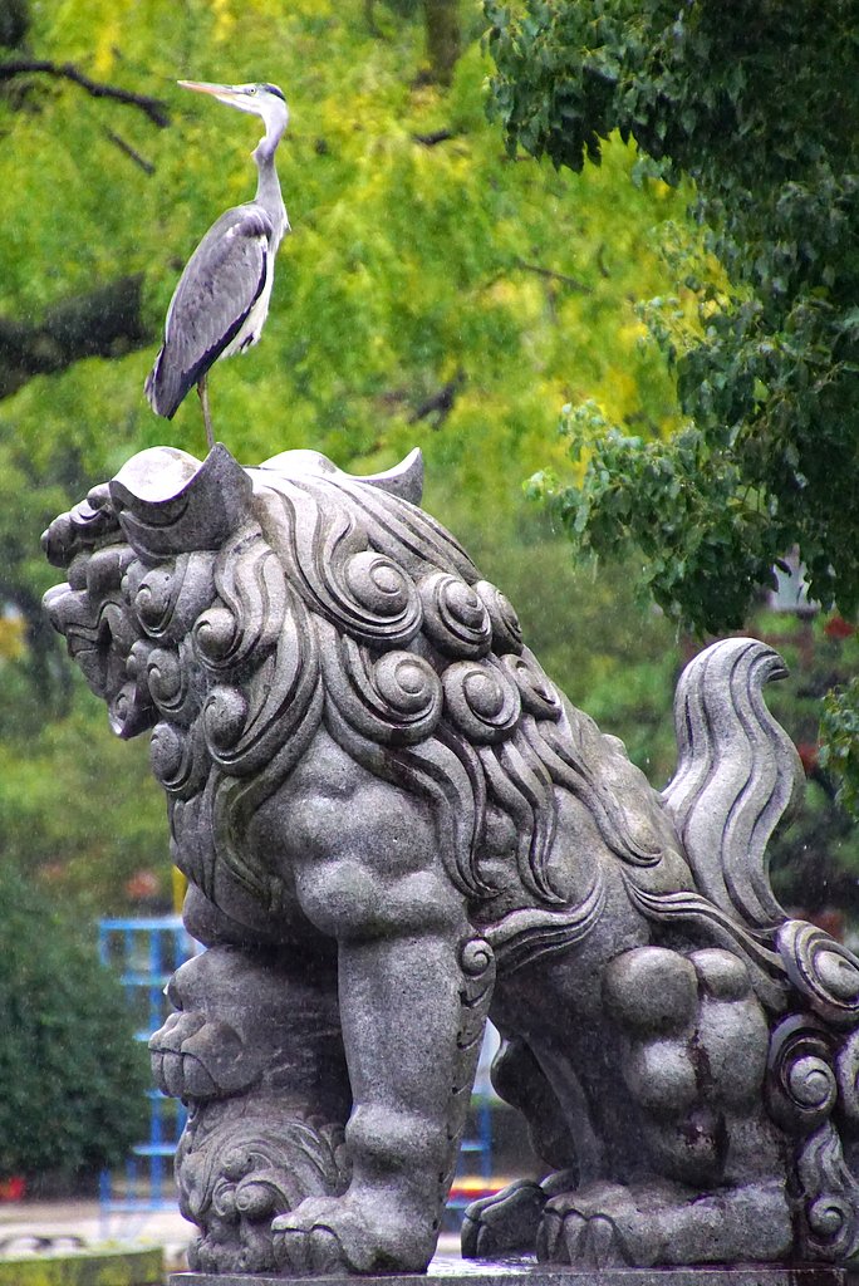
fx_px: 15011
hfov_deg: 3.3
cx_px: 430
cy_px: 643
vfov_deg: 4.9
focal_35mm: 420
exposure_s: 1/500
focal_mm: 280
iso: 2500
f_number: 6.3
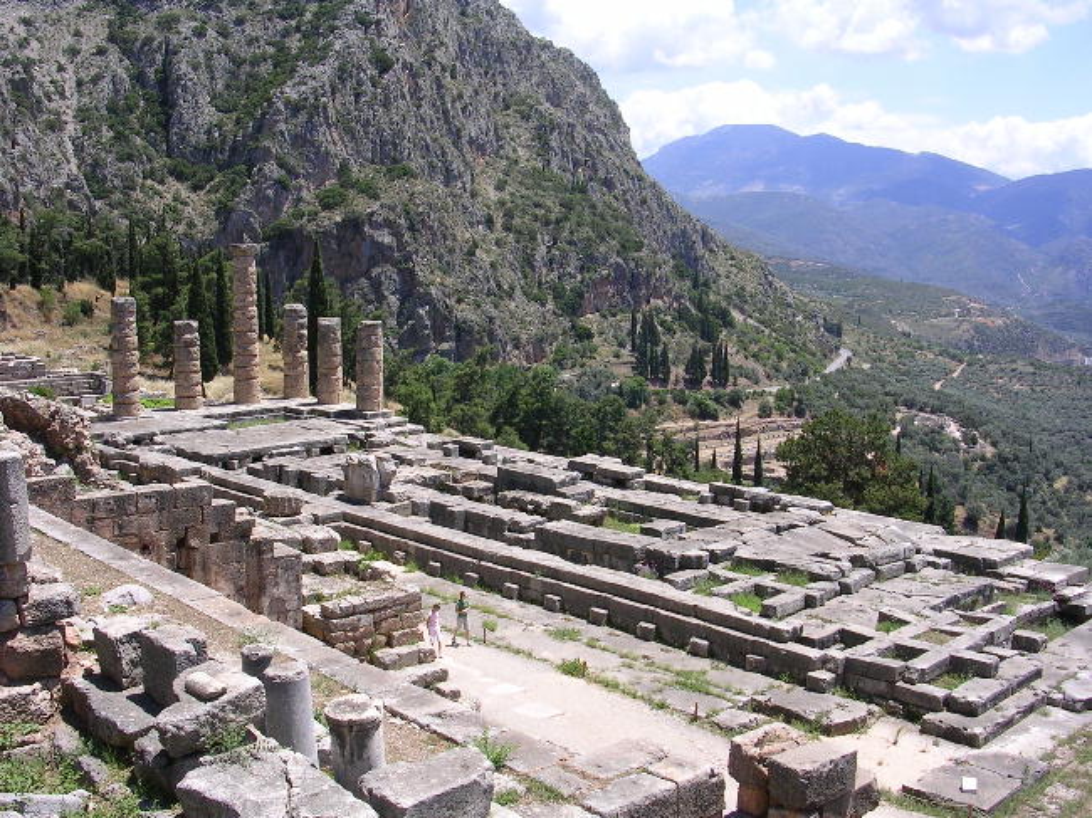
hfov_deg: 49.0
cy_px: 409
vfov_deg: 37.7
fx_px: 1198
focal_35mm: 38
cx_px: 546
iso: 50
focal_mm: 5.8
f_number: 5.6
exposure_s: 1/240
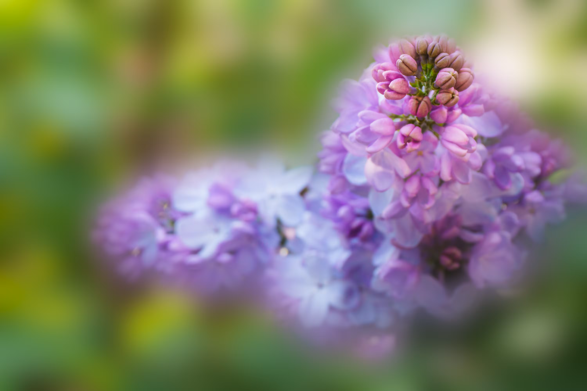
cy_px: 196
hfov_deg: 27.0
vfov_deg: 18.2
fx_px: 1223
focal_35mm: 75
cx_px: 294
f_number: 8
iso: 320
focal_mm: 50
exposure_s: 1/125
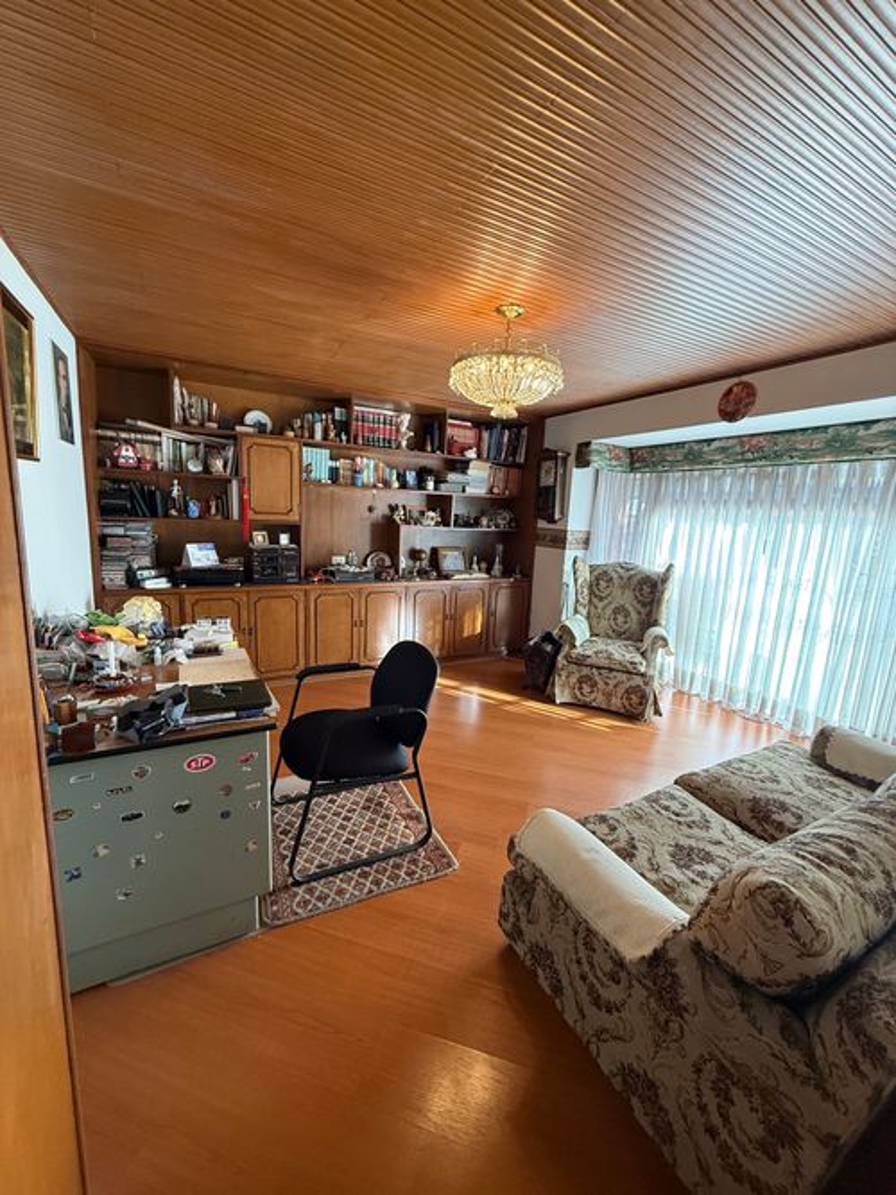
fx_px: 483
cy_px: 598
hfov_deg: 85.7
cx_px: 448
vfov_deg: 102.1
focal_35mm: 14
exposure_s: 1/60
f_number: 2.2
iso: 400
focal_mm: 2.22
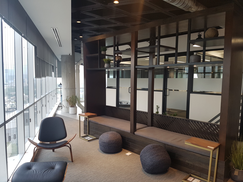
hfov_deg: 67.3
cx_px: 122
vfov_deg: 53.1
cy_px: 91
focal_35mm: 26
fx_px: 183
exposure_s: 1/60
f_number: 1.7
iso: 64
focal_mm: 4.2
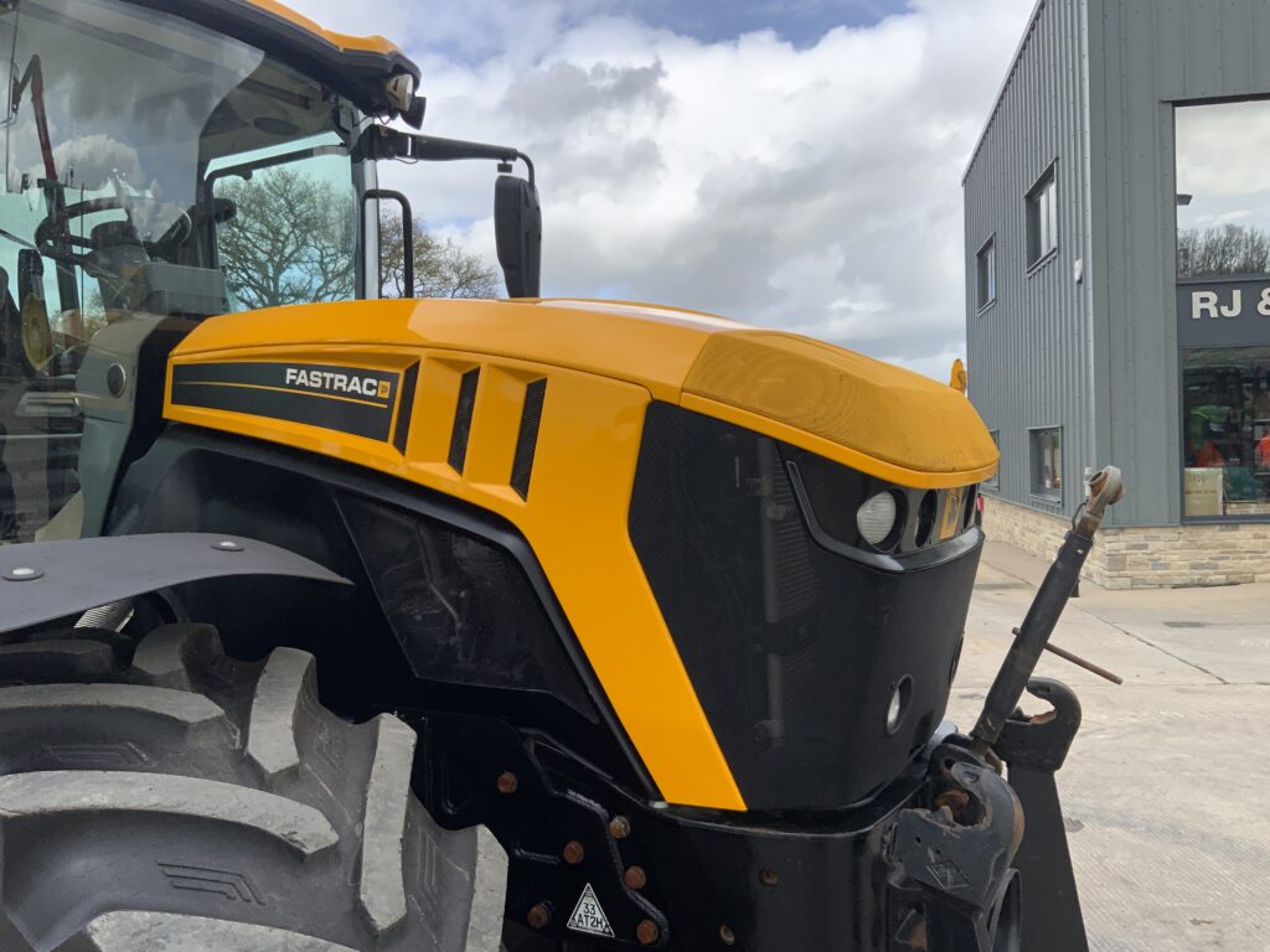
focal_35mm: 29
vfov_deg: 48.2
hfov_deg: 61.7
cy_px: 476
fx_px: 1064
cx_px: 635
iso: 16
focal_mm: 3
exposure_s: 1/978
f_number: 1.8
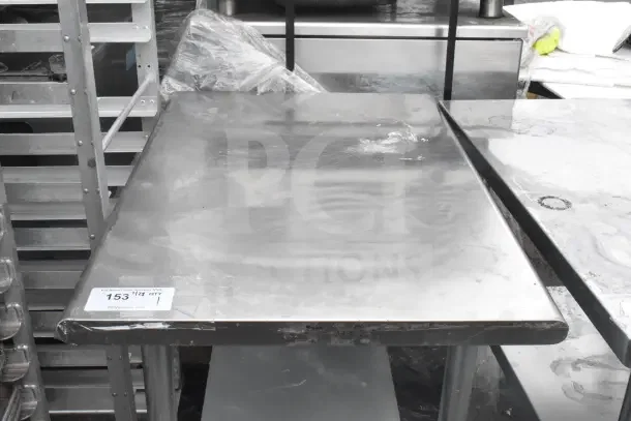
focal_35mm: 42
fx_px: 736
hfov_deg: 46.4
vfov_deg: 31.9
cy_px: 210
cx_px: 316
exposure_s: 1/1000
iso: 6400
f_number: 16
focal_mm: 28
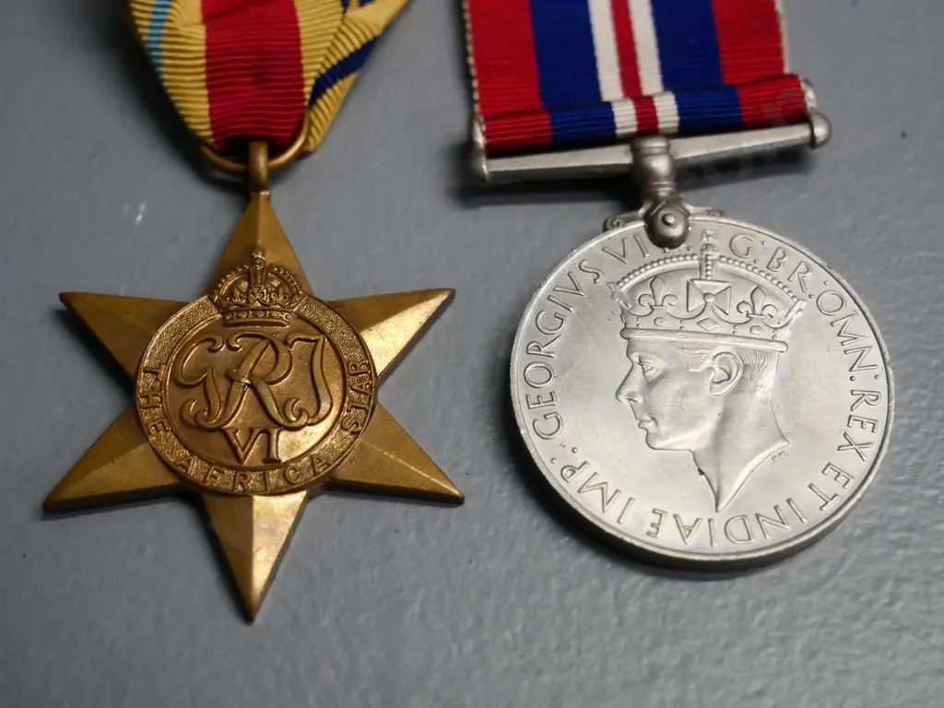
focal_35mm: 64
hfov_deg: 30.3
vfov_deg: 22.9
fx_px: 1745
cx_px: 472
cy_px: 354
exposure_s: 1/125
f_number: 5
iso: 1600
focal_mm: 32
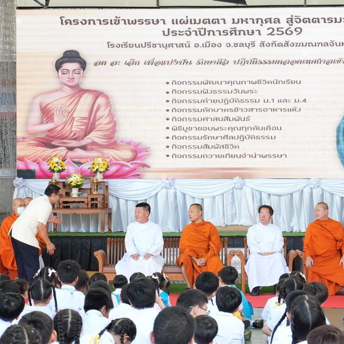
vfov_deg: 14.6
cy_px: 187
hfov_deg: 14.5
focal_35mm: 120
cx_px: 245
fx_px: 1346
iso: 1600
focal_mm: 57
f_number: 5.6
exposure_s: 1/125
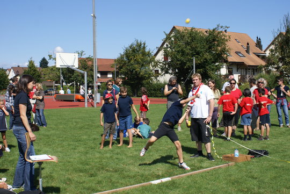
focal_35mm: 52
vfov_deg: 25.8
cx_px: 145
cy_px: 97
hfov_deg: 37.8
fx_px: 423
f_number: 8
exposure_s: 1/320
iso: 100
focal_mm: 35
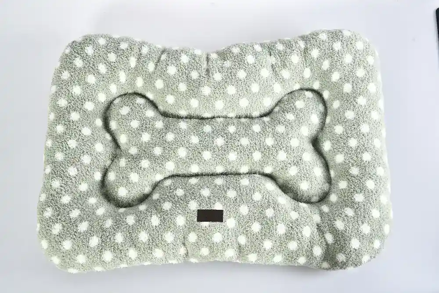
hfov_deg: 46.4
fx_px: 512
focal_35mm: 42
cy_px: 146
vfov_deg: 31.9
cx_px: 220
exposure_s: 1/125
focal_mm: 42
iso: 320
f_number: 10
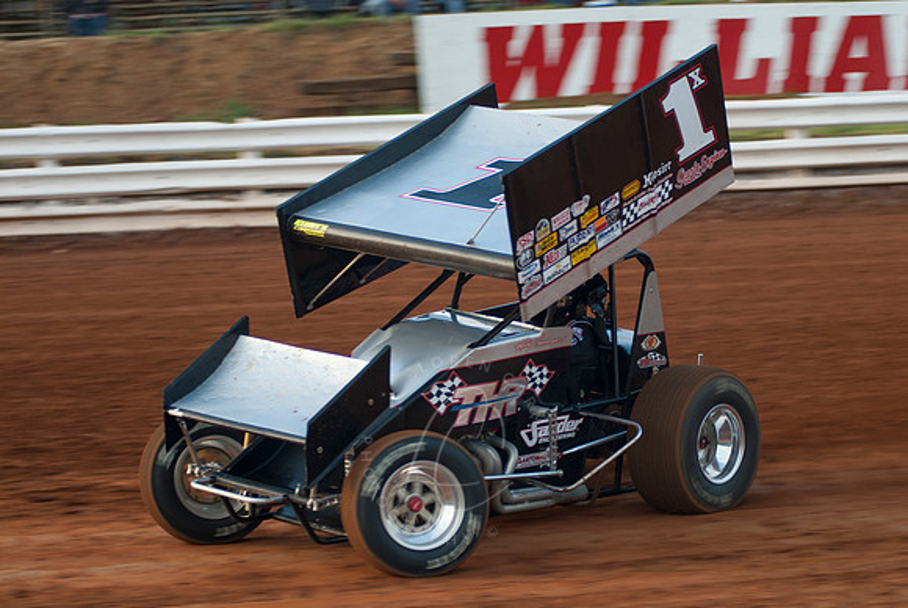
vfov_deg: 11.4
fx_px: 3030
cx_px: 454
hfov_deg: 17.0
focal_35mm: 120
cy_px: 304
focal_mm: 80
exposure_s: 1/500
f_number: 2.8
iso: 250
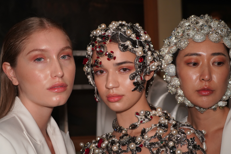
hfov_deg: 37.5
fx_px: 340
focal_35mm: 53
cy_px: 77
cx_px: 116
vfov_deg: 25.6
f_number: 4.5
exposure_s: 1/160
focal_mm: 53
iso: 4000
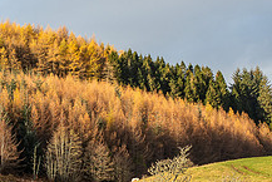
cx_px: -15
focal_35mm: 139
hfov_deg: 14.5
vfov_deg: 9.9
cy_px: 122
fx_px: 1051
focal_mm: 25
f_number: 5.6
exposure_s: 1/125
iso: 200
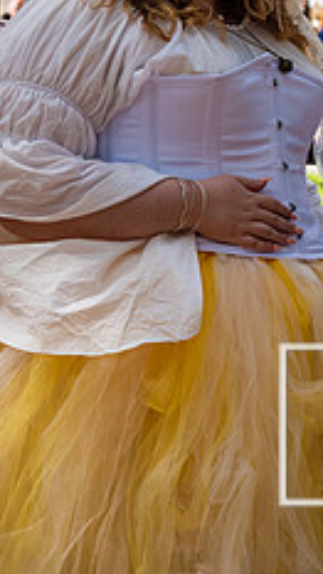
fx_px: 3244
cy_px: 77
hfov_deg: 5.6
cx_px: 616
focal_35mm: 213
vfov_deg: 10.1
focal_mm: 78
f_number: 8
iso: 100
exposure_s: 1/250
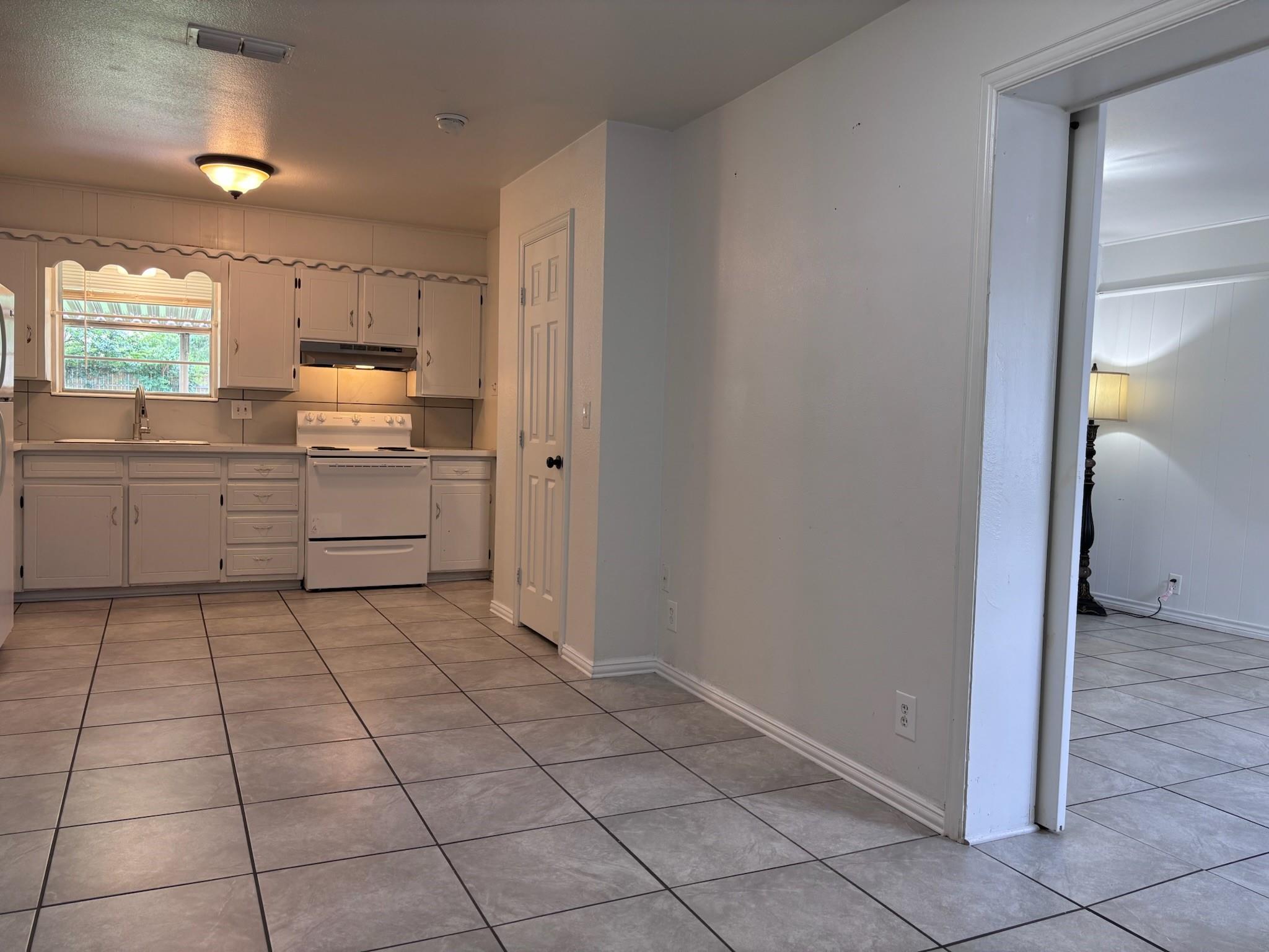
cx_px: 634
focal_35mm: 26
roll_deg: -1.9
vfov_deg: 53.1
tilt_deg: -2.9
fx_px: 953
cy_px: 476
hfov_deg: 67.3
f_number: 1.6
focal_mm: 5.96
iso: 80
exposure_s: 1/60
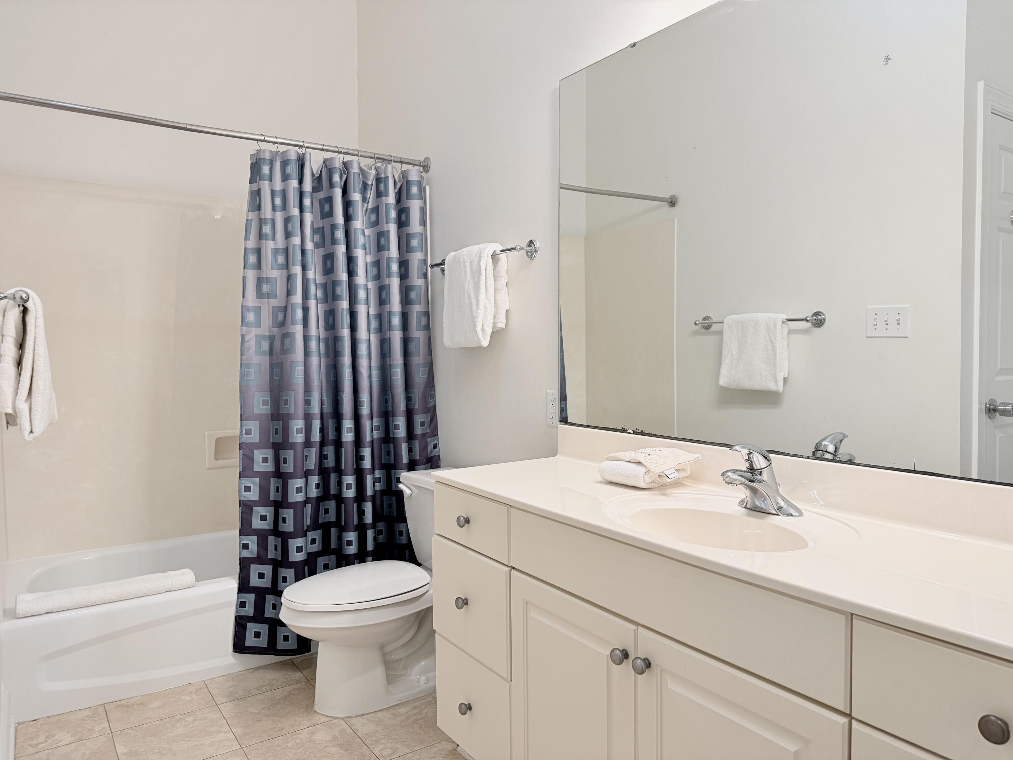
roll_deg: +0.0
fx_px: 702
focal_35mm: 24
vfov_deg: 56.8
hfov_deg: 71.6
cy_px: 380
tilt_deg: -2.8
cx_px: 506
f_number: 1.78
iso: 160
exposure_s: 1/120
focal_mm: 6.76
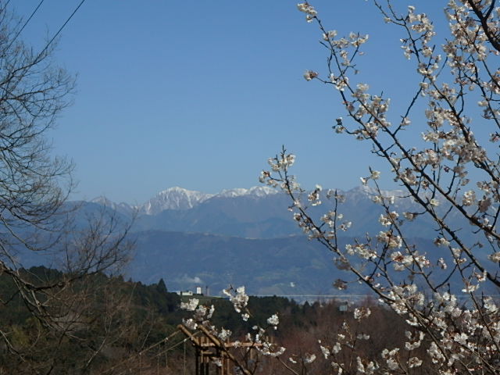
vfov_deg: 14.1
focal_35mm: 105
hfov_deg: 18.7
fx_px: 1517
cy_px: 188
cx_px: 250
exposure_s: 1/1000
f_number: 5.7
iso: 125
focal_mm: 18.7
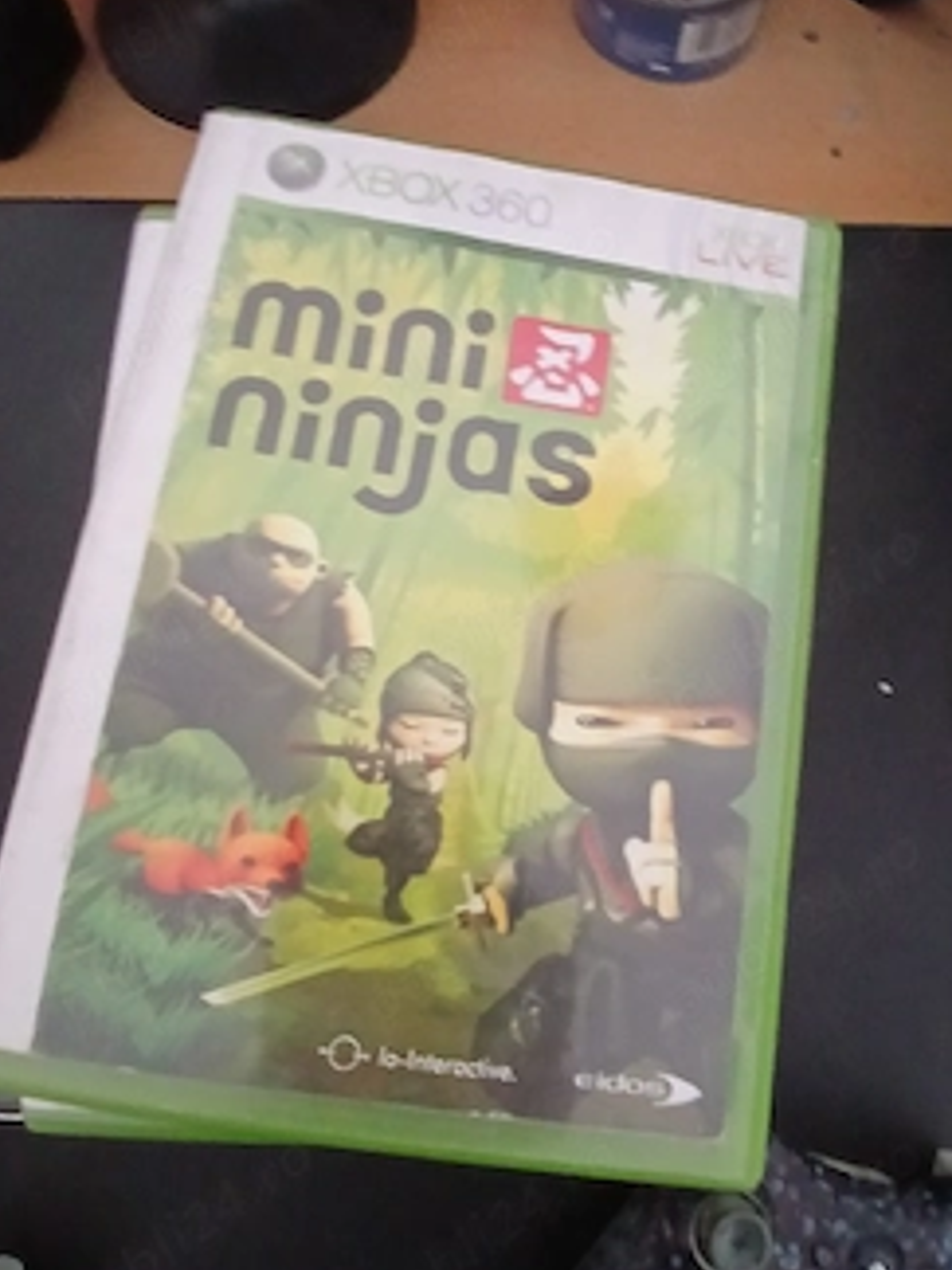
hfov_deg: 62.9
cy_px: 670
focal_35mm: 21
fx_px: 770
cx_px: 568
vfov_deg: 78.9
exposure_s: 1/25
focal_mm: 1.4
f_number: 2.2
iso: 640
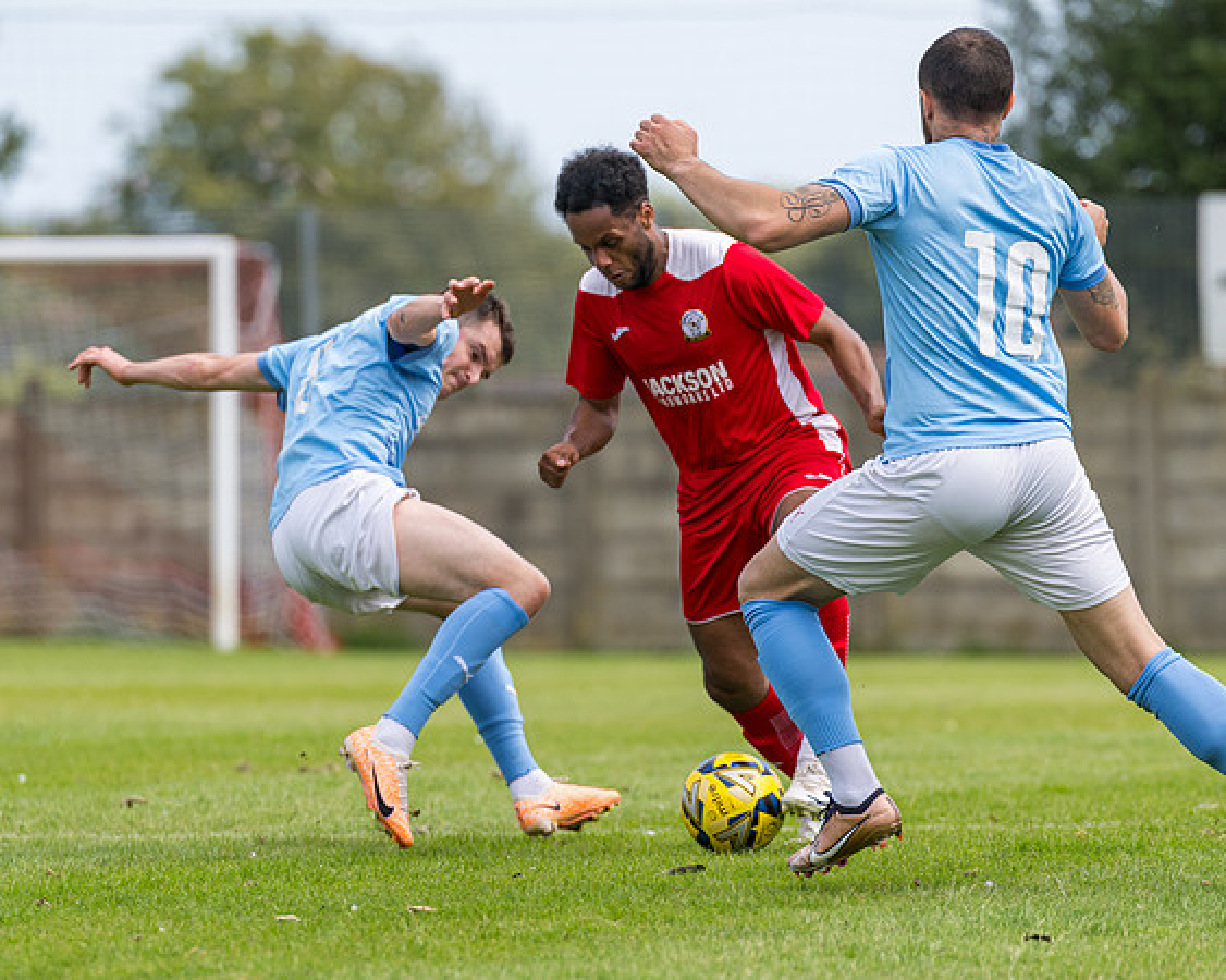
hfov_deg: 4.9
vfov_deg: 3.9
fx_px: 14325
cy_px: 581
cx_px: 598
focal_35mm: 395
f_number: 3.2
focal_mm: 200
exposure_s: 1/1250
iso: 125
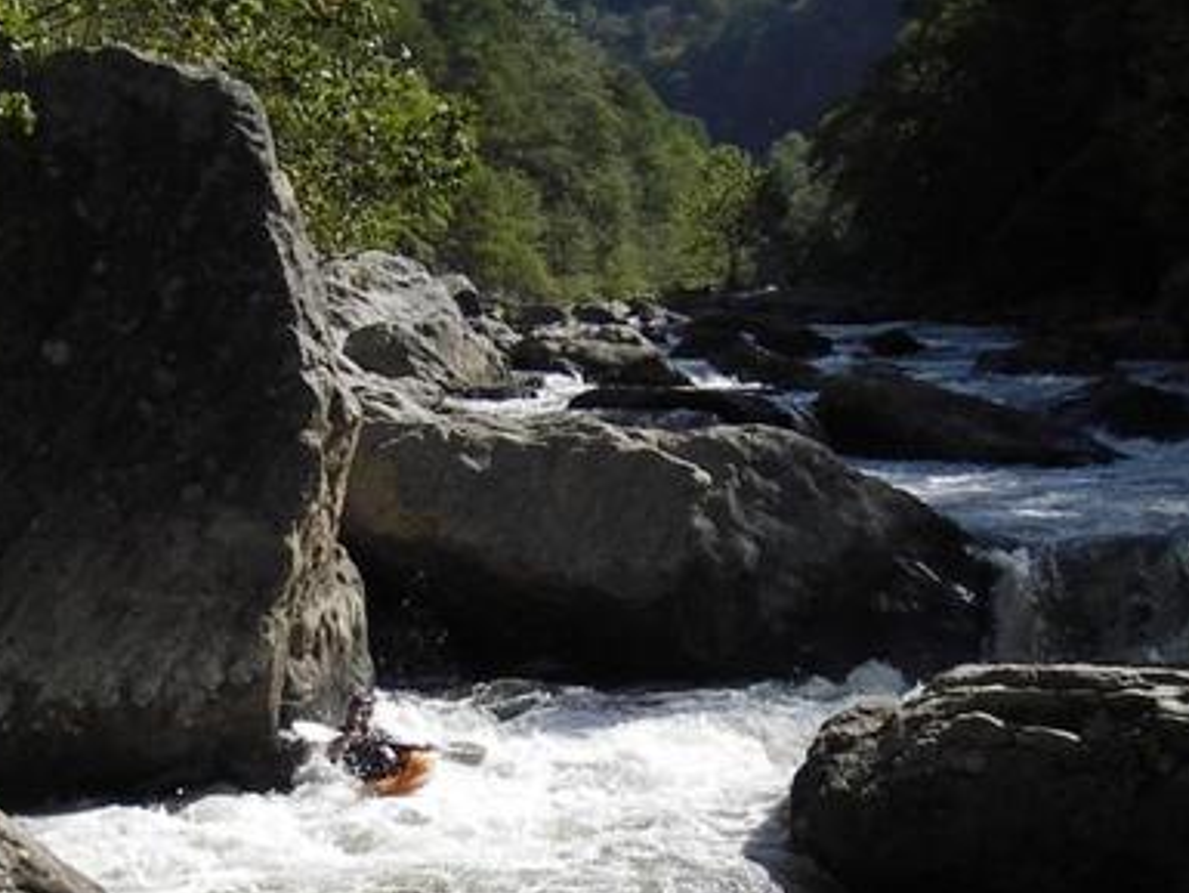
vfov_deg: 18.6
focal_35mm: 79
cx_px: 448
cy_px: 550
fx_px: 2714
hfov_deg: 24.6
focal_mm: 6.3
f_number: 3.3
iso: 50
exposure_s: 1/640
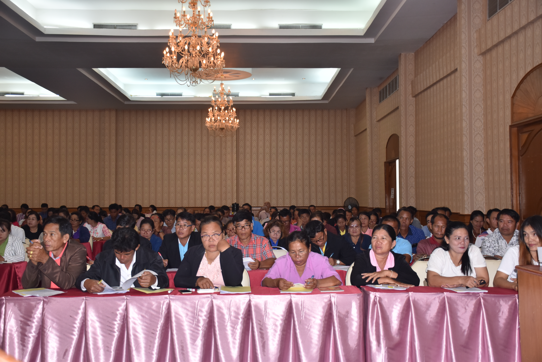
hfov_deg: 47.9
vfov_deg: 33.0
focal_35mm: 40
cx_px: 271
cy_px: 181
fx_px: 610
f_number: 4
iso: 400
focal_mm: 27
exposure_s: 1/60
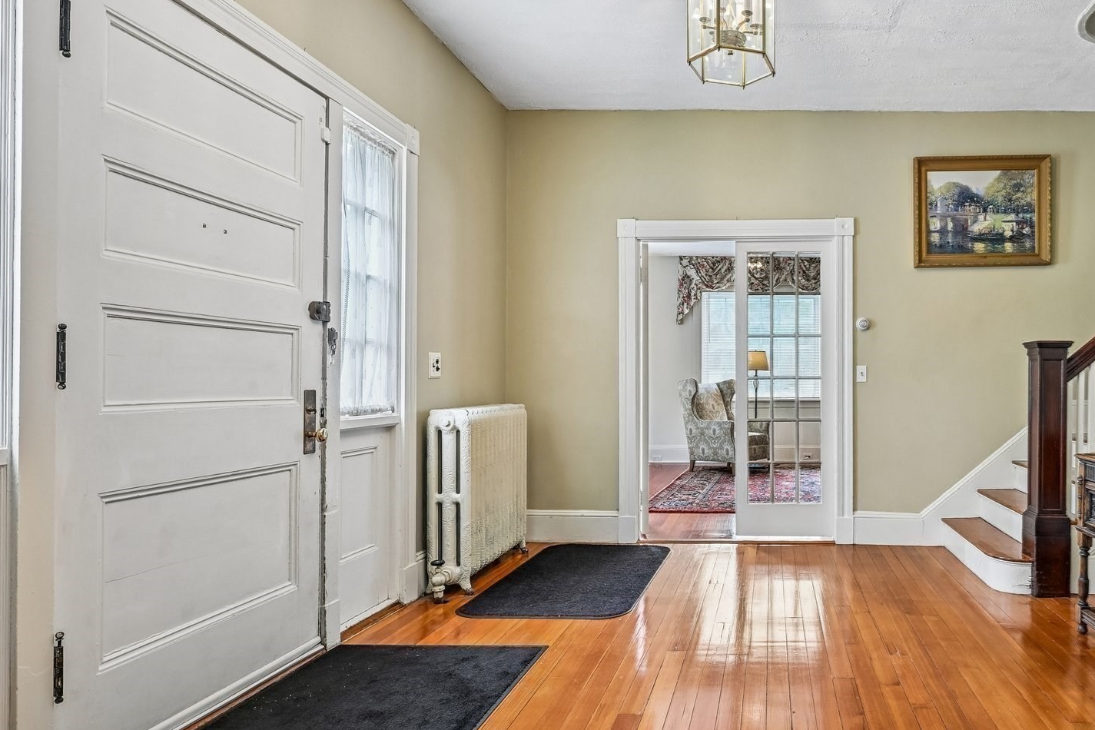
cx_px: 766
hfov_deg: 72.8
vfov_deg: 55.1
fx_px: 700
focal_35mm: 23
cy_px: 383
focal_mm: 16
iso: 400
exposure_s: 1/5
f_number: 8
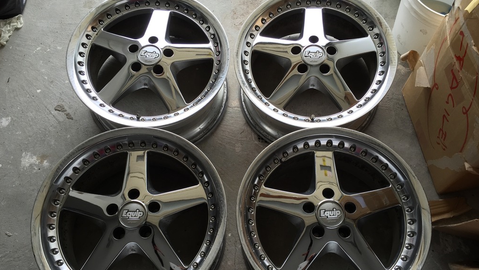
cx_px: 238
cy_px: 159
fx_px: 406
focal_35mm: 32
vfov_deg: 36.6
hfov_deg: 61.0
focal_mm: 4.15
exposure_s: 1/120
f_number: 2.2
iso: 32
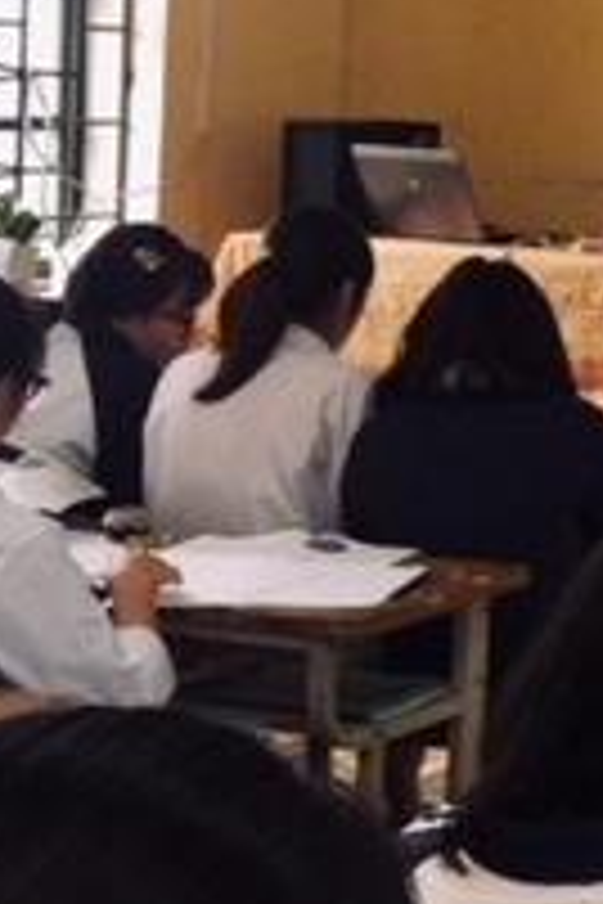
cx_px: 1408
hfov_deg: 11.8
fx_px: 2412
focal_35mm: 96
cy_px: 180
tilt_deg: -1.1
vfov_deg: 21.0
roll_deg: -5.4
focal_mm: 4.15
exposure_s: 1/33
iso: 50
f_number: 2.2
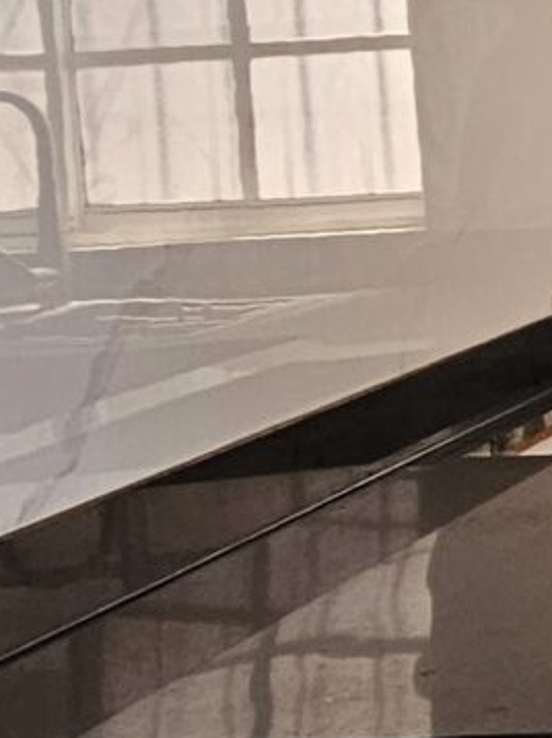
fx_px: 1980
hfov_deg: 11.4
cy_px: 35
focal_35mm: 93
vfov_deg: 20.5
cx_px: 1539
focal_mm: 2.2
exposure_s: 1/60
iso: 125
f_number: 2.2
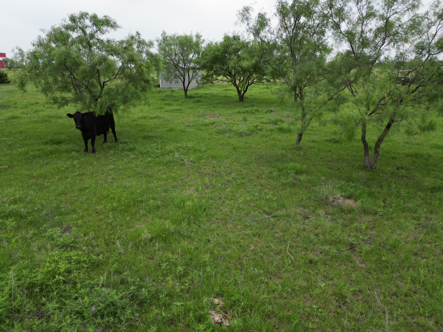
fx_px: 307
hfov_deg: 71.6
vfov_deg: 56.8
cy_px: 166
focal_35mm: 24
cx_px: 222
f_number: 1.7
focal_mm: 6.72
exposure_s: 1/1500
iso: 200
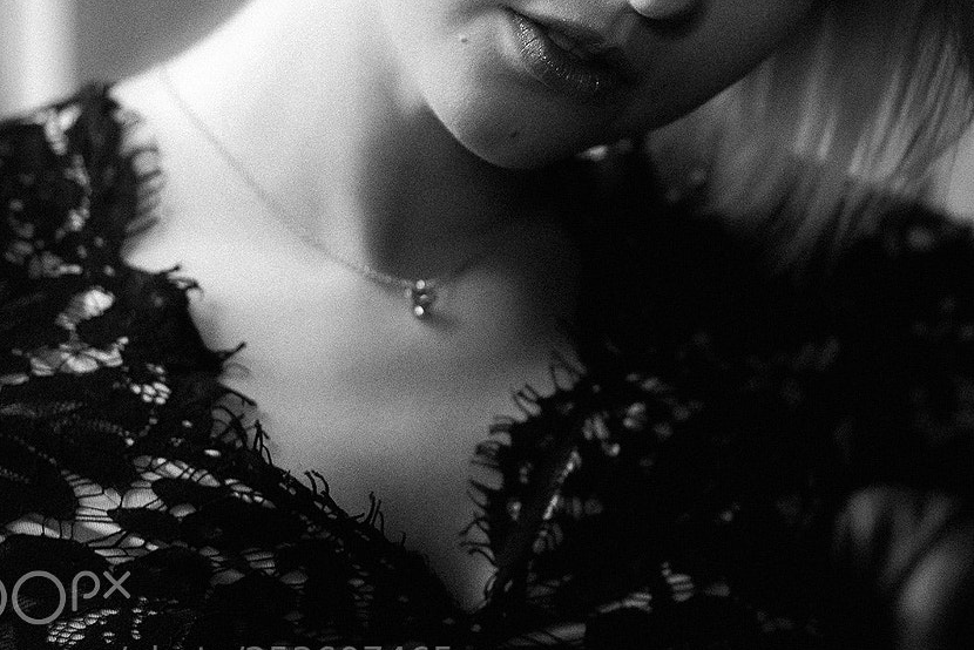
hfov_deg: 19.1
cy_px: 126
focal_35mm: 106
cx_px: 778
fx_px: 2869
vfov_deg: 12.9
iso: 640
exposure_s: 1/160
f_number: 2.2
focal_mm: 55
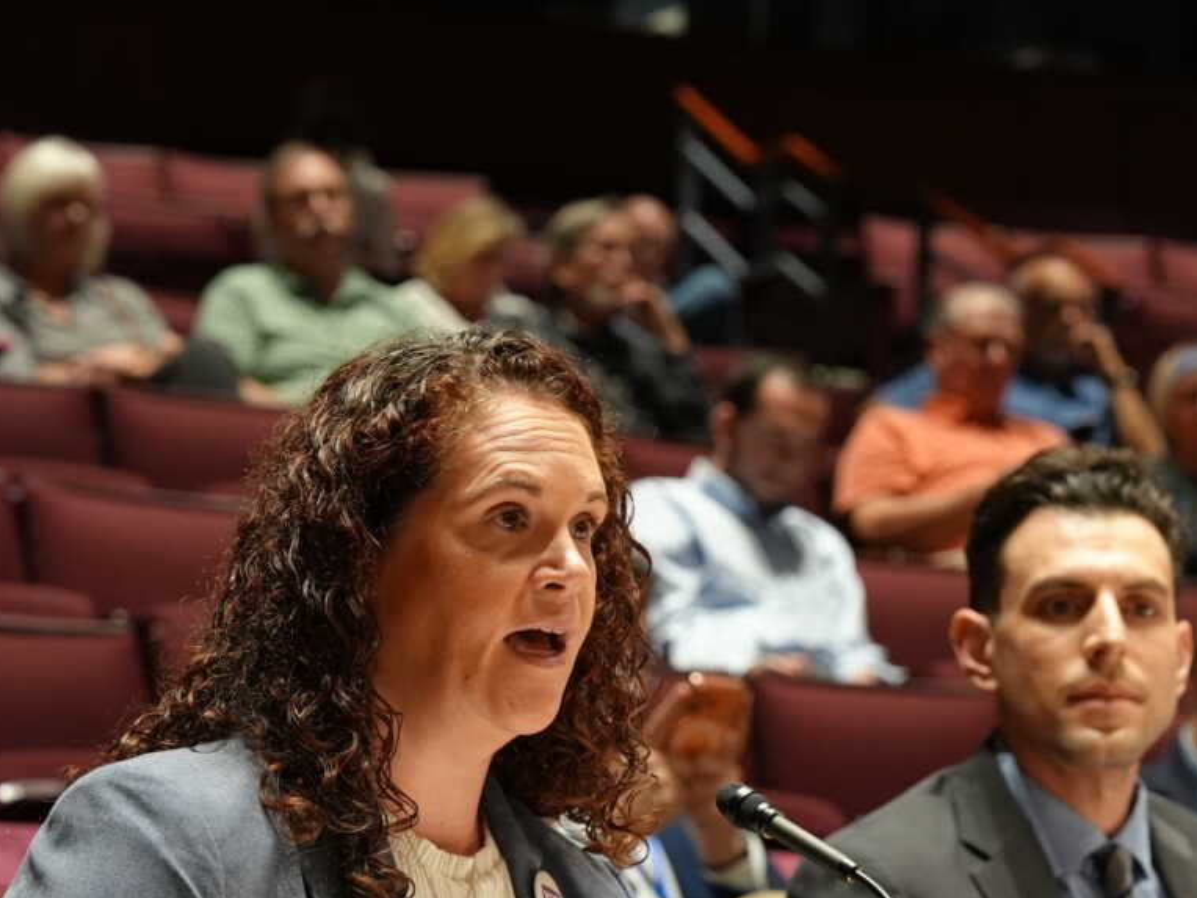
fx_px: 4876
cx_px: 891
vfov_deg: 10.5
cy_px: 549
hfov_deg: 13.9
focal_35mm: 141
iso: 3200
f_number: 4
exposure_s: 1/160
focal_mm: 70
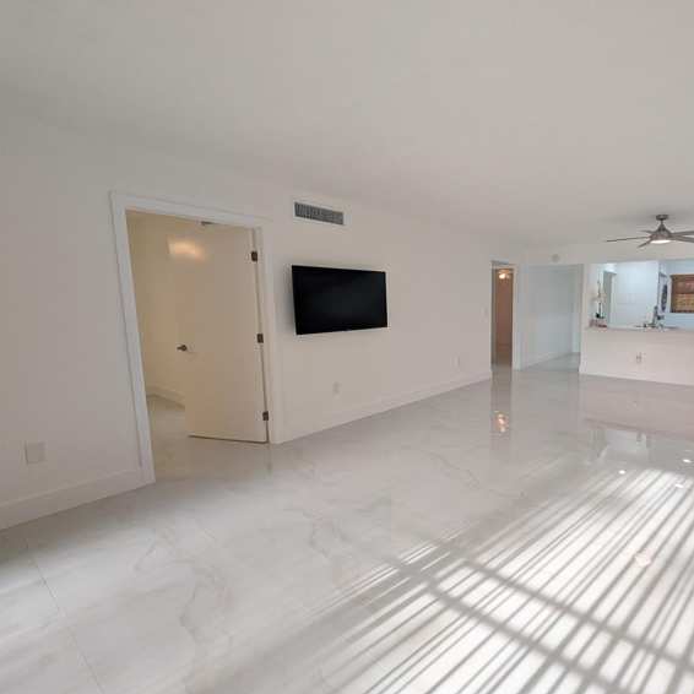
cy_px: 348
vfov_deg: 91.1
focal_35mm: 15
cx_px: 489
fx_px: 340
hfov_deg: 86.2
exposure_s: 1/120
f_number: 1.7
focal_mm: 2.02
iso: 73
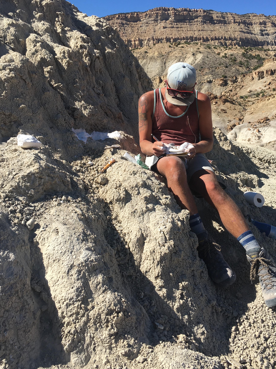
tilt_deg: -8.6
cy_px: 158
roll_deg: -2.2
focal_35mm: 34
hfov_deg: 41.8
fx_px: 361
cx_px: 145
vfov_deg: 53.8
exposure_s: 1/1451
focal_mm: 4.15
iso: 25
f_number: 2.2
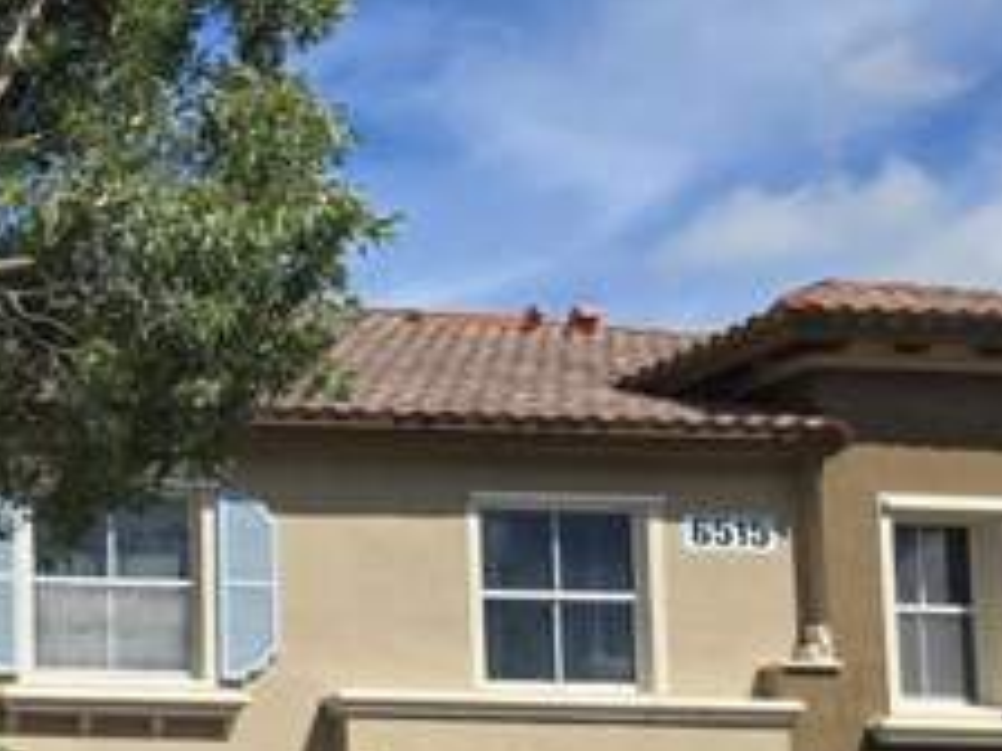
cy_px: 760
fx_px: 2374
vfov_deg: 17.5
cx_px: -608
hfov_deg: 19.8
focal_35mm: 82
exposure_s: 1/2443
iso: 25
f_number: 1.8
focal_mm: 5.4
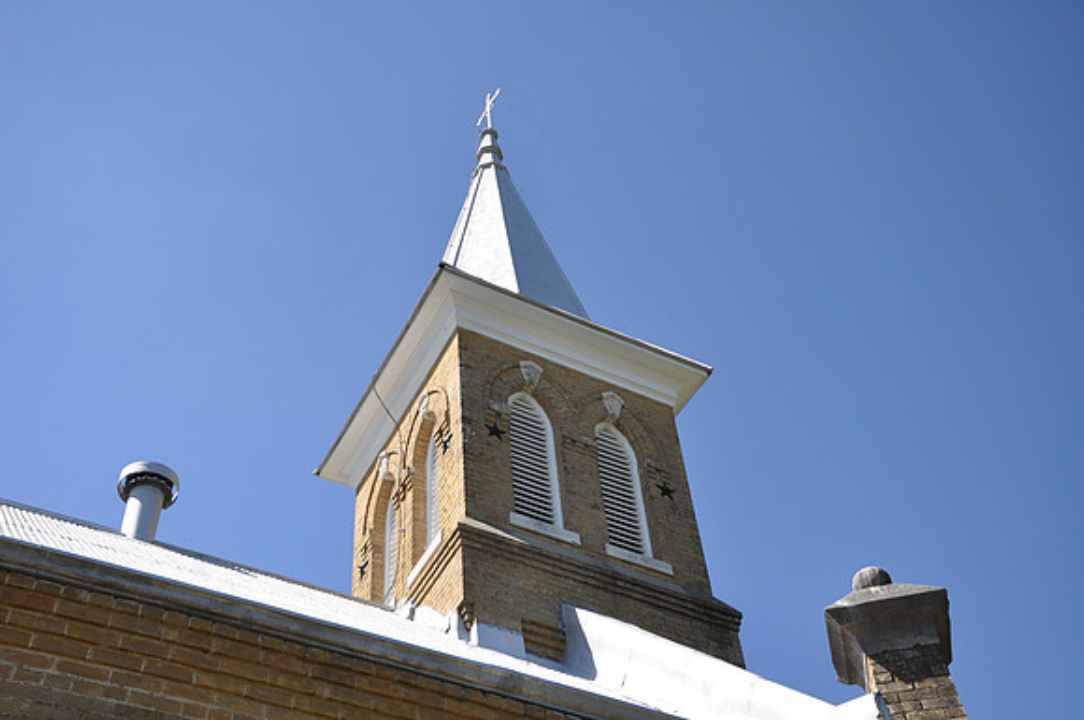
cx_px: 542
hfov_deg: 46.5
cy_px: 360
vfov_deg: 31.8
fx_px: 1263
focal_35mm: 42
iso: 200
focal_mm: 28
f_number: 7.1
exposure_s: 1/200
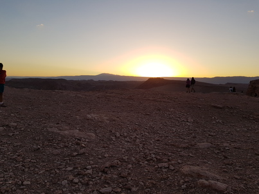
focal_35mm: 26
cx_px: 130
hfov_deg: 67.3
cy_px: 97
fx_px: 194
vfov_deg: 53.0
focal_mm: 4.2
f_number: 1.7
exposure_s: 1/726
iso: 40
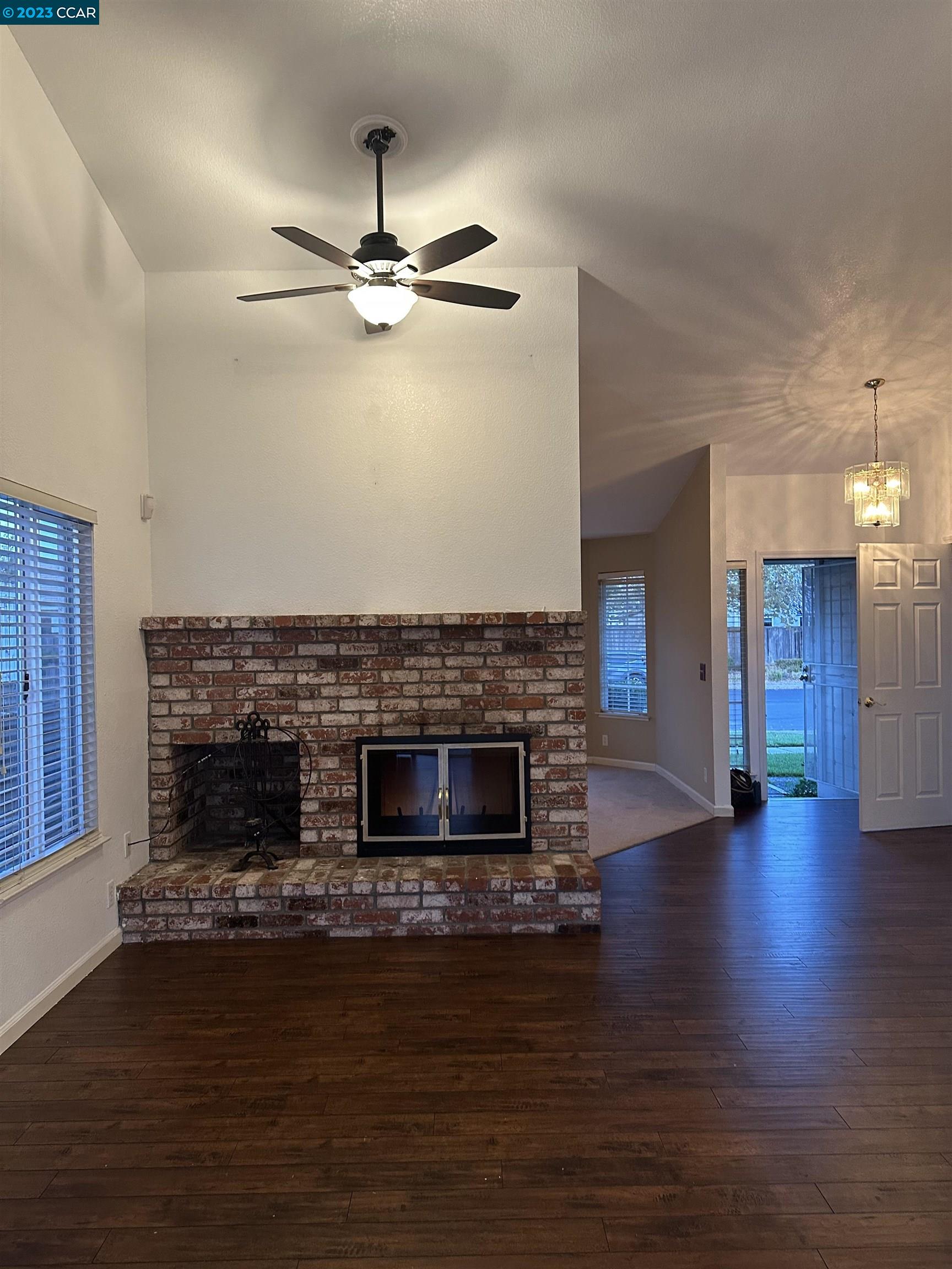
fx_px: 880
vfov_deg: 71.6
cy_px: 634
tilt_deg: +0.6
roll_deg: +1.0
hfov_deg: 56.8
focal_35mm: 24
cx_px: 476
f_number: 1.78
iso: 320
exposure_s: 1/60
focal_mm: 6.86
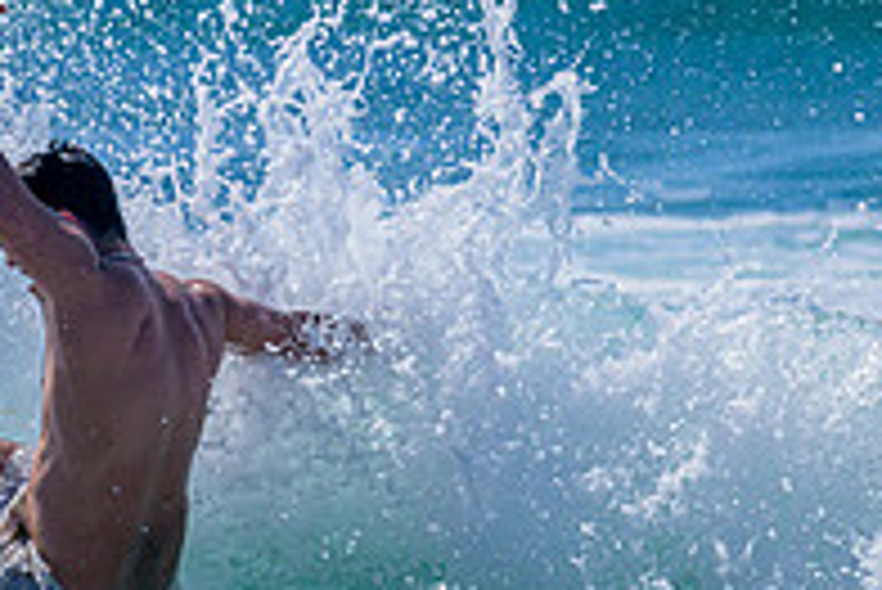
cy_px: 673
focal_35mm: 1360
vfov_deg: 1.0
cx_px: -266
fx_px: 33344
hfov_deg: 1.5
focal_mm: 460
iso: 450
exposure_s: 1/2000
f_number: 11
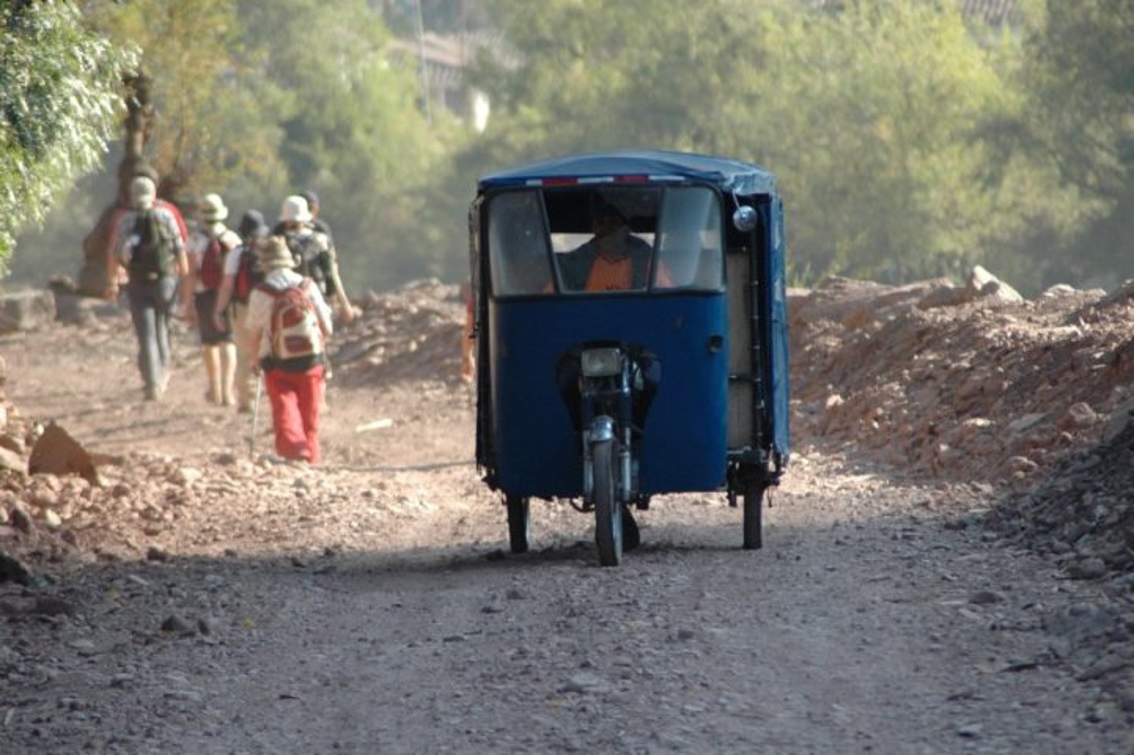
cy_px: 378
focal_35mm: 450
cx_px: 567
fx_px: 14168
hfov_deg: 4.6
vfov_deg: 3.1
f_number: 6.3
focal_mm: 300
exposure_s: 1/400
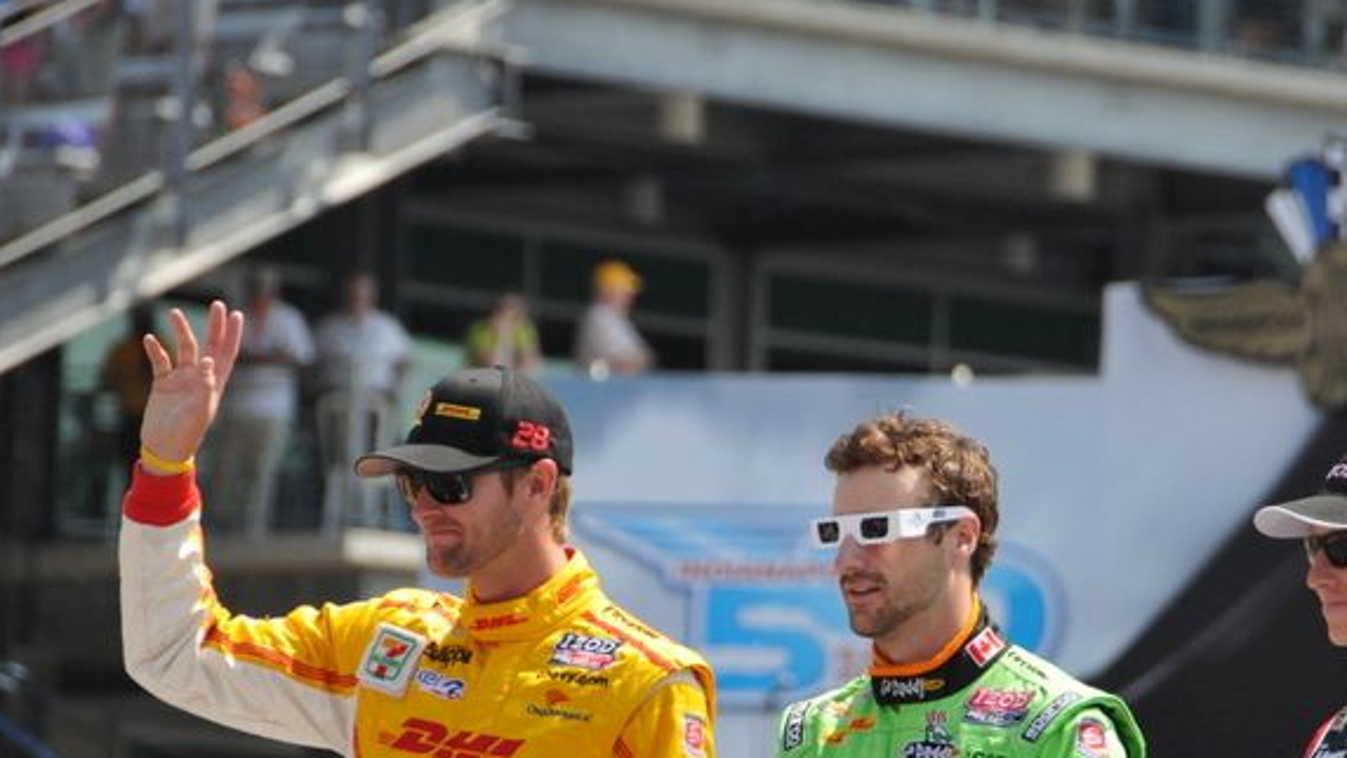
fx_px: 15683
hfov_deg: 4.9
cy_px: 537
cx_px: 876
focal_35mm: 439
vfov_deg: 2.8
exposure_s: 1/2000
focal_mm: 200
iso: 1000
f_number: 5.6
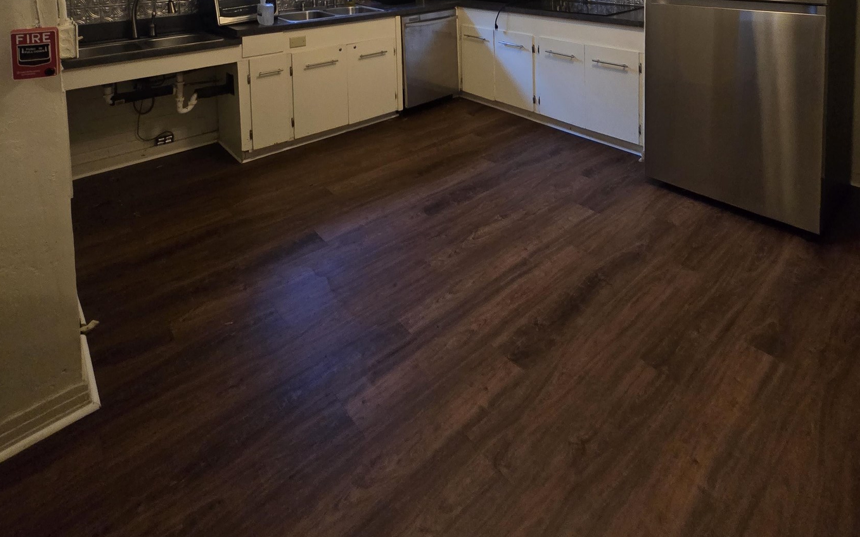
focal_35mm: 19
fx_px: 445
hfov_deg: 88.0
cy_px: -28
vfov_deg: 48.2
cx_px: 442
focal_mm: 2.2
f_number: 2.2
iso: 500
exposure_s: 1/60
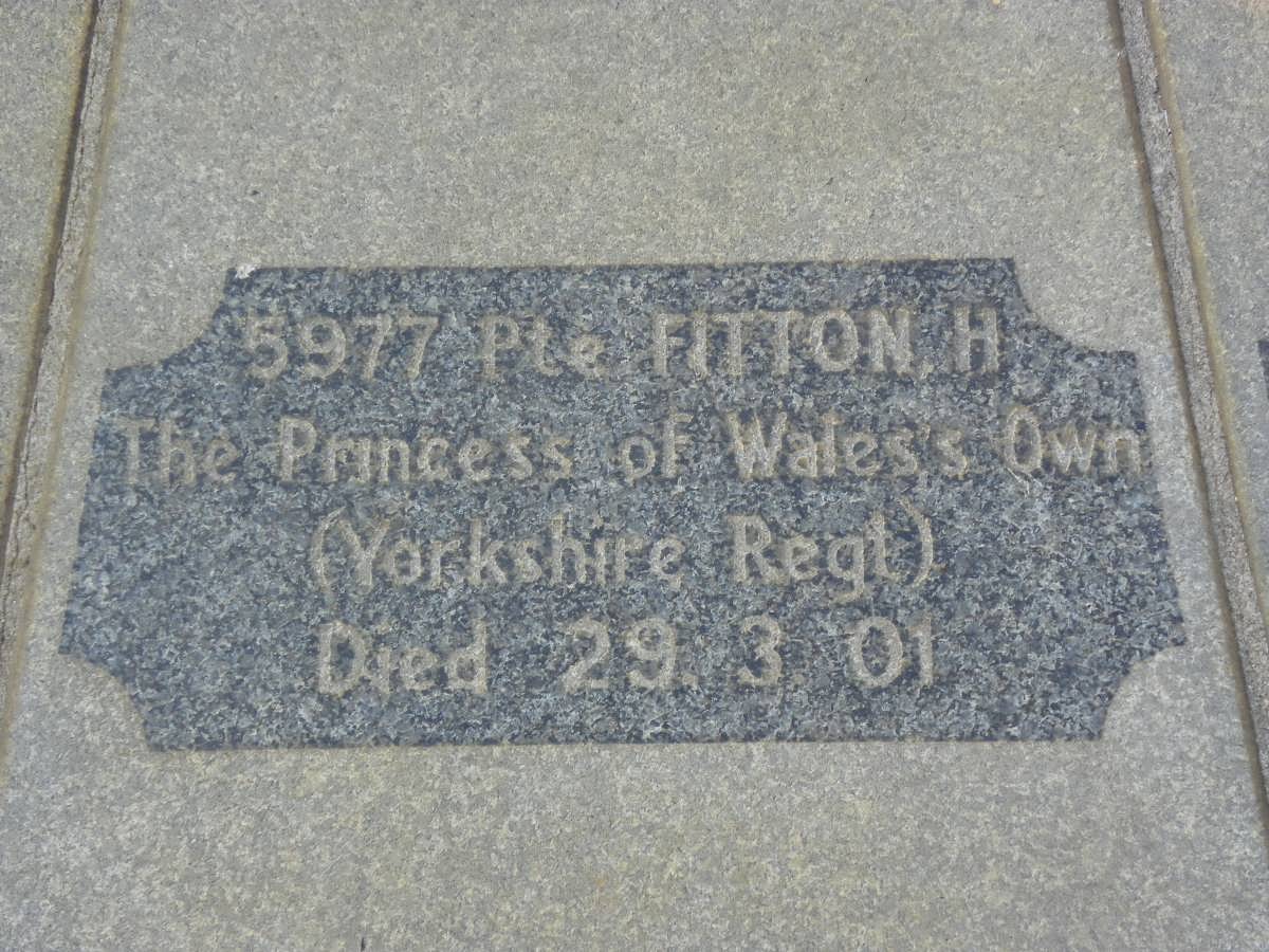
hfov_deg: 28.6
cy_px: 476
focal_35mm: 68
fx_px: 2493
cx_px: 634
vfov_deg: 21.6
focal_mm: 12.1
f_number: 3.5
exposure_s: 1/60
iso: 64
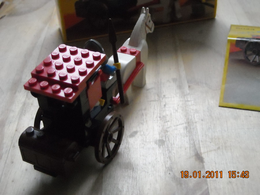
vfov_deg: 24.0
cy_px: 98
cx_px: 130
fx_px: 458
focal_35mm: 61
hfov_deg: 31.7
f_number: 3.5
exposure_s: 1/17
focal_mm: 9.87
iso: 800
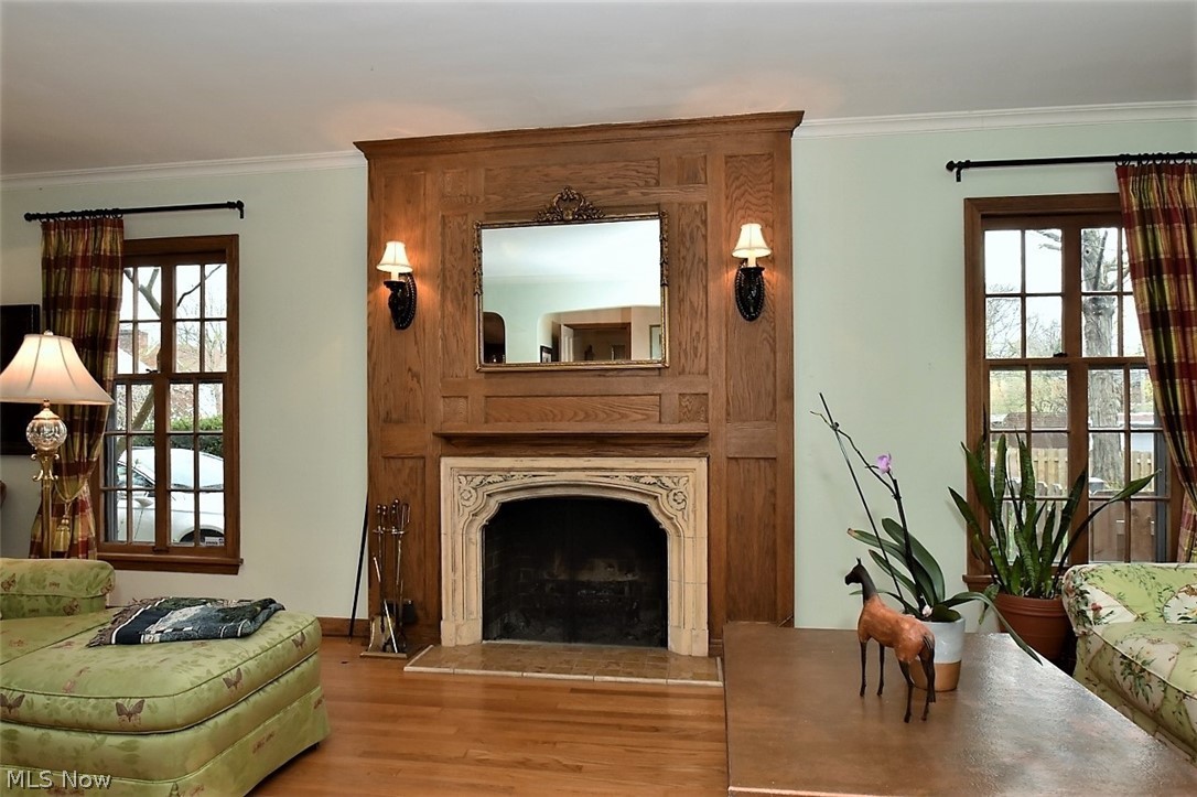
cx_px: 598
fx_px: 748
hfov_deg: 77.3
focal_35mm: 22
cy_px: 398
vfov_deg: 56.1
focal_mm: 15
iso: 800
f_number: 16
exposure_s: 1/60
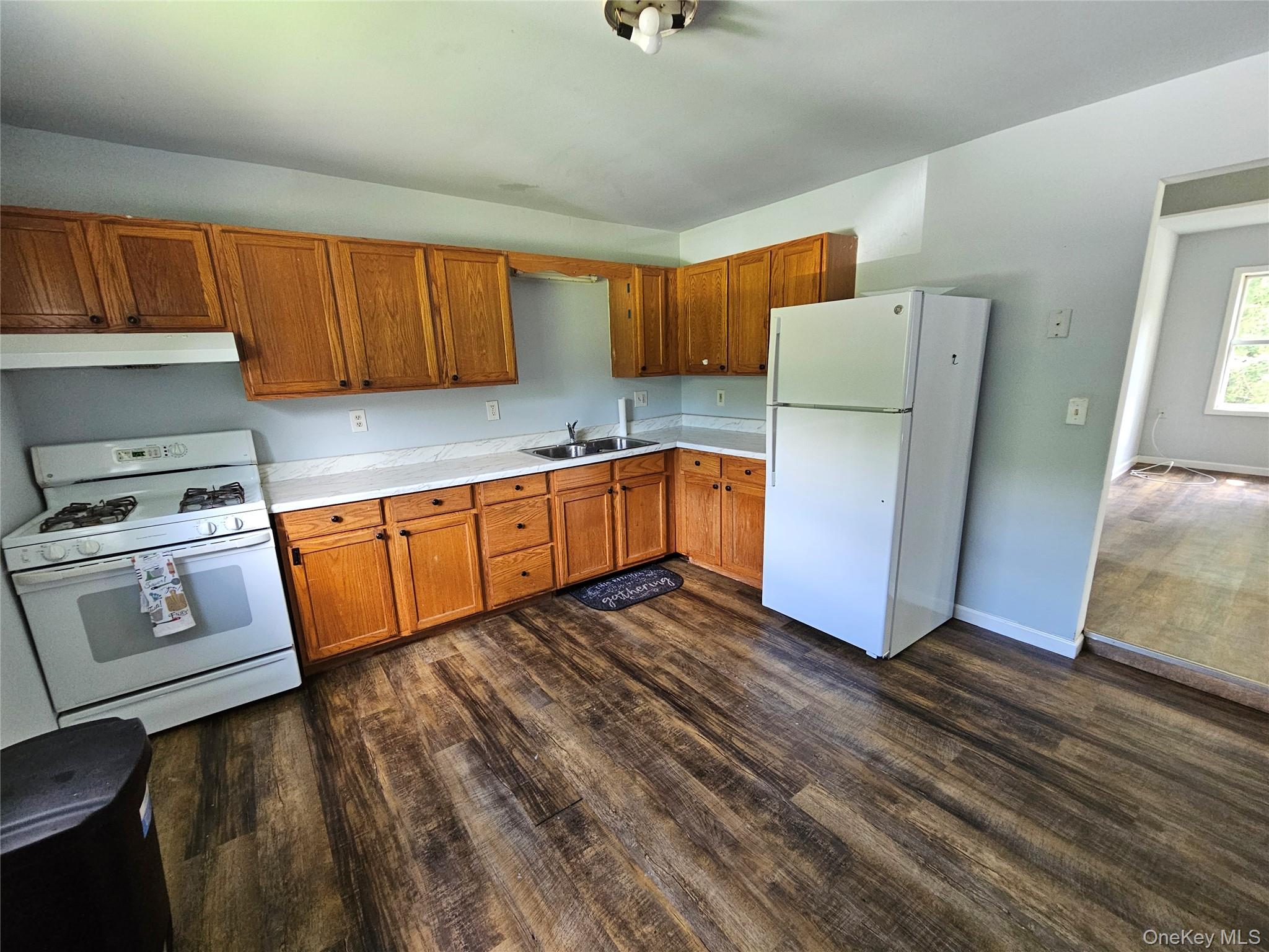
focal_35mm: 13
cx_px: 634
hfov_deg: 106.2
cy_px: 476
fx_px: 477
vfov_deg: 89.9
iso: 320
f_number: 2.2
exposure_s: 1/60
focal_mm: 2.2
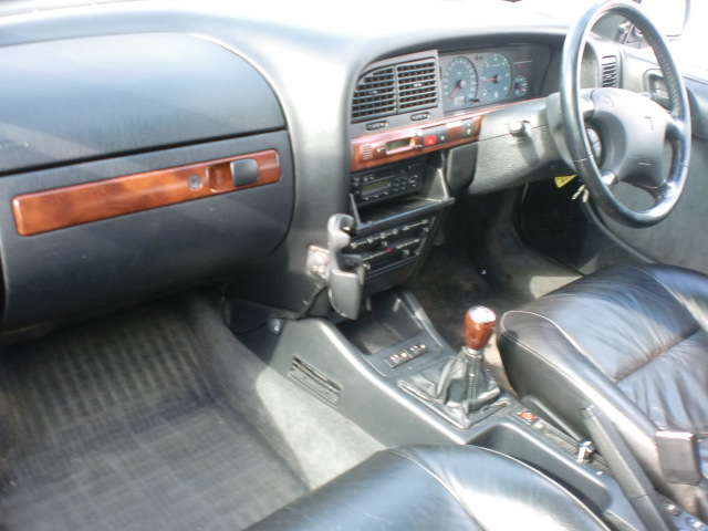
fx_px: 716
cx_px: 354
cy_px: 266
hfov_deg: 52.6
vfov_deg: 40.7
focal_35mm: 35
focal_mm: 6.3
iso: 160
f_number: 3.1
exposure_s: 1/60
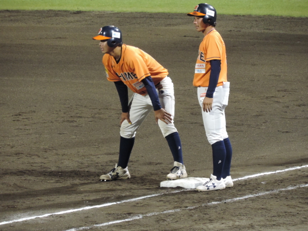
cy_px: 116
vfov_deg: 2.7
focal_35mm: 550
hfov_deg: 3.6
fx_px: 4894
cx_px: 154
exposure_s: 1/50
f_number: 4.9
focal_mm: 98.1
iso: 800
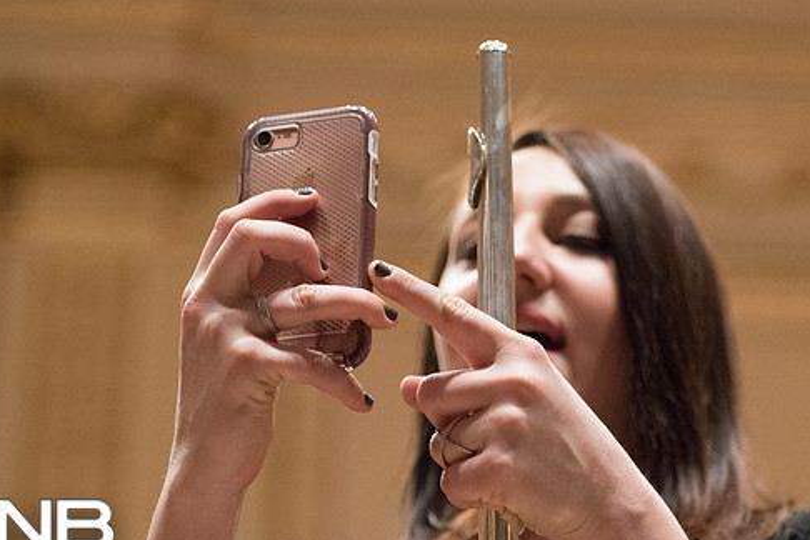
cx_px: 468
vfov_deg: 8.2
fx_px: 3757
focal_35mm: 167
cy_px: 256
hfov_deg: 12.3
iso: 12800
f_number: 6.3
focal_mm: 140
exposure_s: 1/160
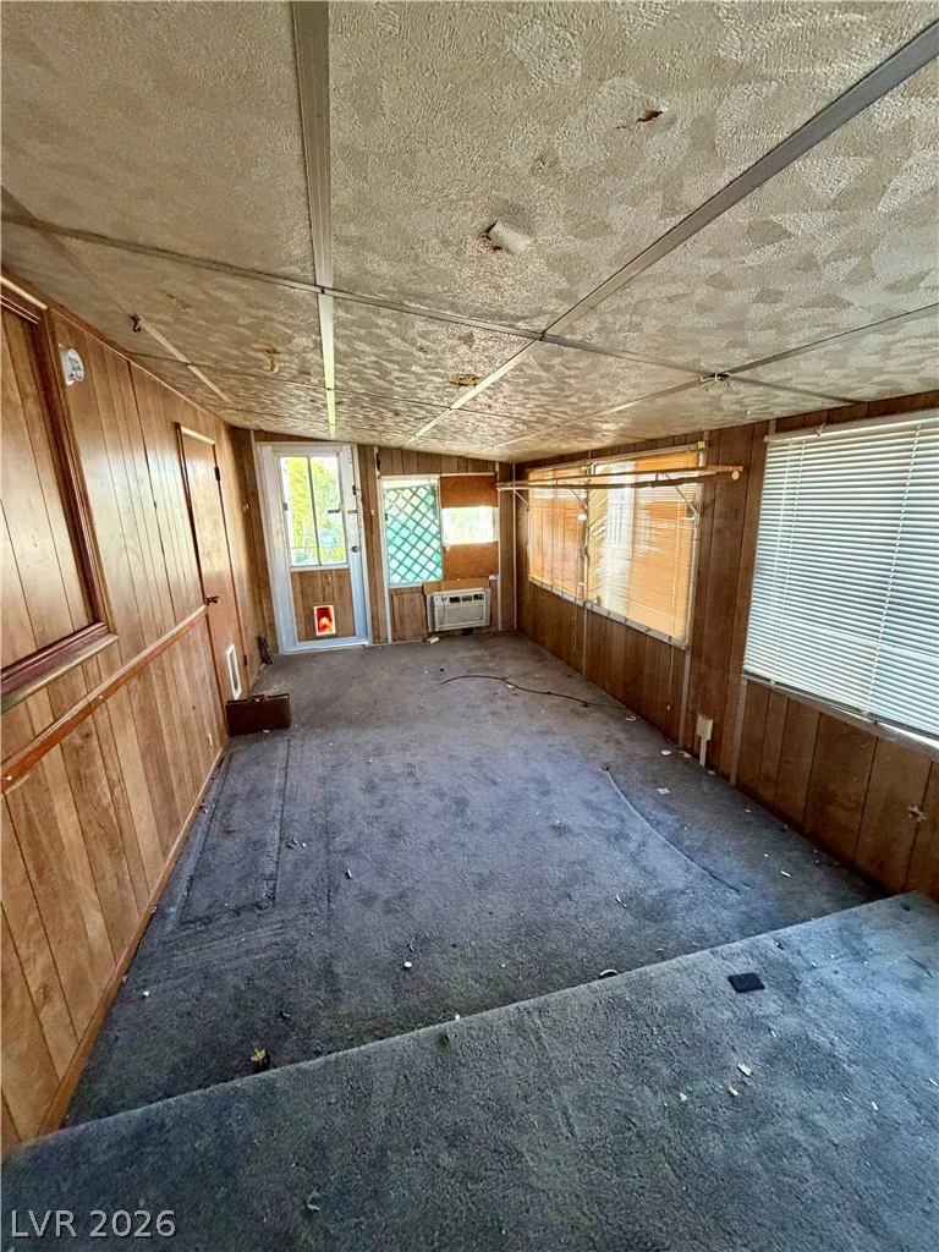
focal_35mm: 14
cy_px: 626
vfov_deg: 102.1
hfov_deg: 85.7
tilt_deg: -14.2
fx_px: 506
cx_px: 470
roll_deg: +2.7
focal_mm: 2.22
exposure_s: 1/60
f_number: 2.2
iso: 400
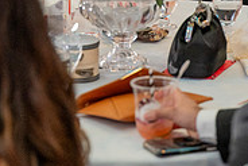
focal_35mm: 221
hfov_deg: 9.3
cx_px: 55
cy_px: -86
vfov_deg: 6.2
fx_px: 1524
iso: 1600
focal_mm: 70
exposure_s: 1/200
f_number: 3.2
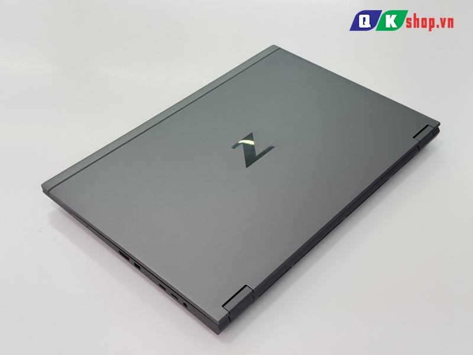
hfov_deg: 39.7
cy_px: 178
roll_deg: -1.0
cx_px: 236
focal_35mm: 48
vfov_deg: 30.3
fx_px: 656
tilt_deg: -43.9
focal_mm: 6.76
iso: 50
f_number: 1.78
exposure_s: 1/121
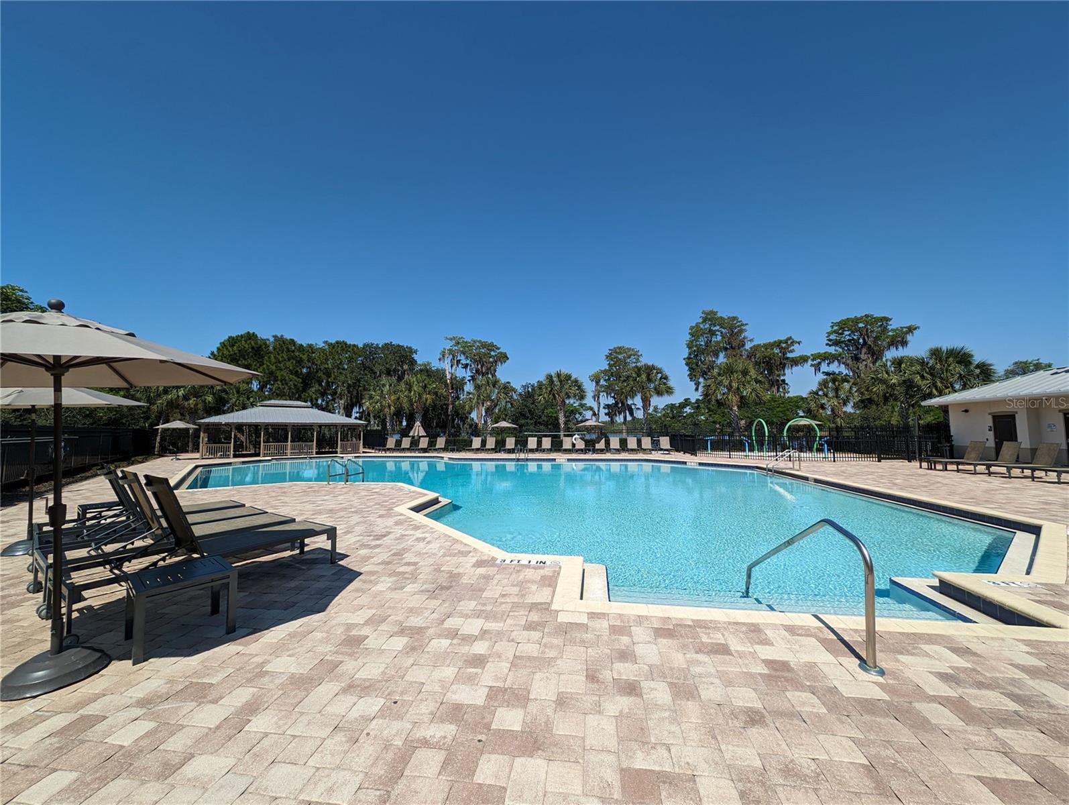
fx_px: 371
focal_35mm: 12
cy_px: 402
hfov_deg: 110.5
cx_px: 534
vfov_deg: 94.6
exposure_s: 1/1905
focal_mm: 2.23
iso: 37
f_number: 1.95
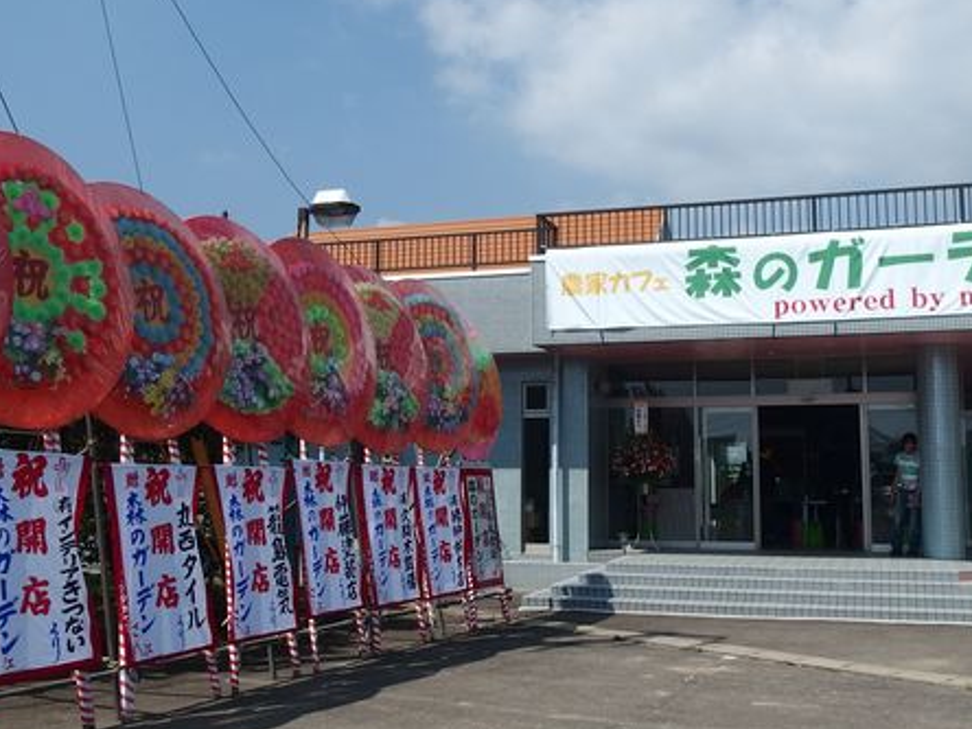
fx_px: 1151
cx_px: 464
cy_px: 316
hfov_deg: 45.8
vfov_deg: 35.1
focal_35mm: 41
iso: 100
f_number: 5.6
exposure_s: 1/800
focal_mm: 4.7
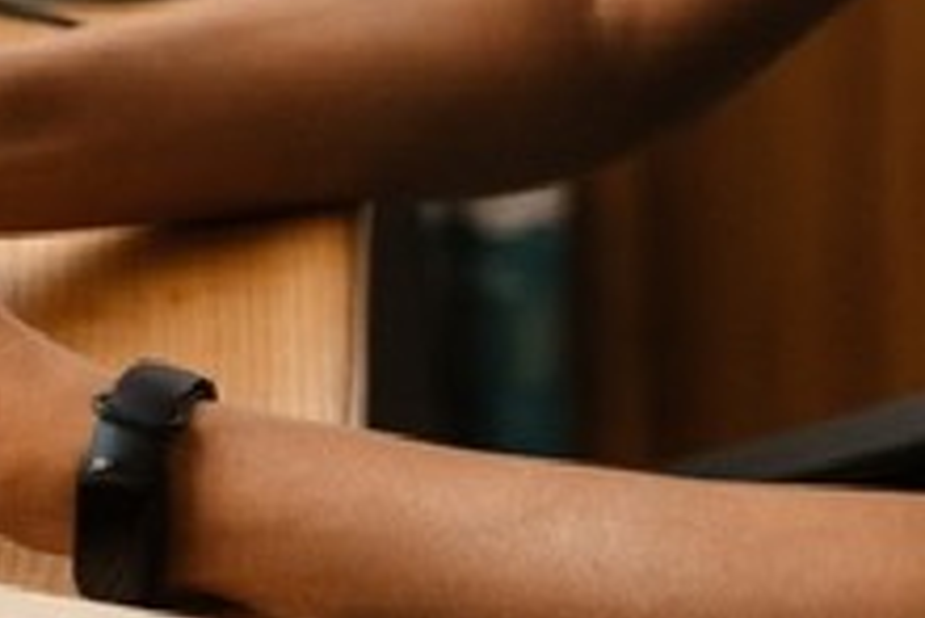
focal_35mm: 240
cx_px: 21
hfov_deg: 8.5
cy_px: -118
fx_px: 6170
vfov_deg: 5.7
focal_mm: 44
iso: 1250
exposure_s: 1/160
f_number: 3.2
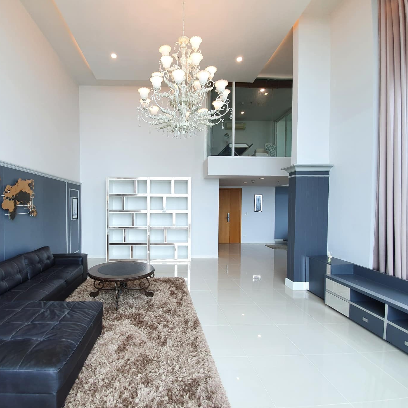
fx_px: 213
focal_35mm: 16
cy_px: 212
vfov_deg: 87.4
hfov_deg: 86.7
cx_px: 172
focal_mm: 1.8
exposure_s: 1/100
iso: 64
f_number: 2.2
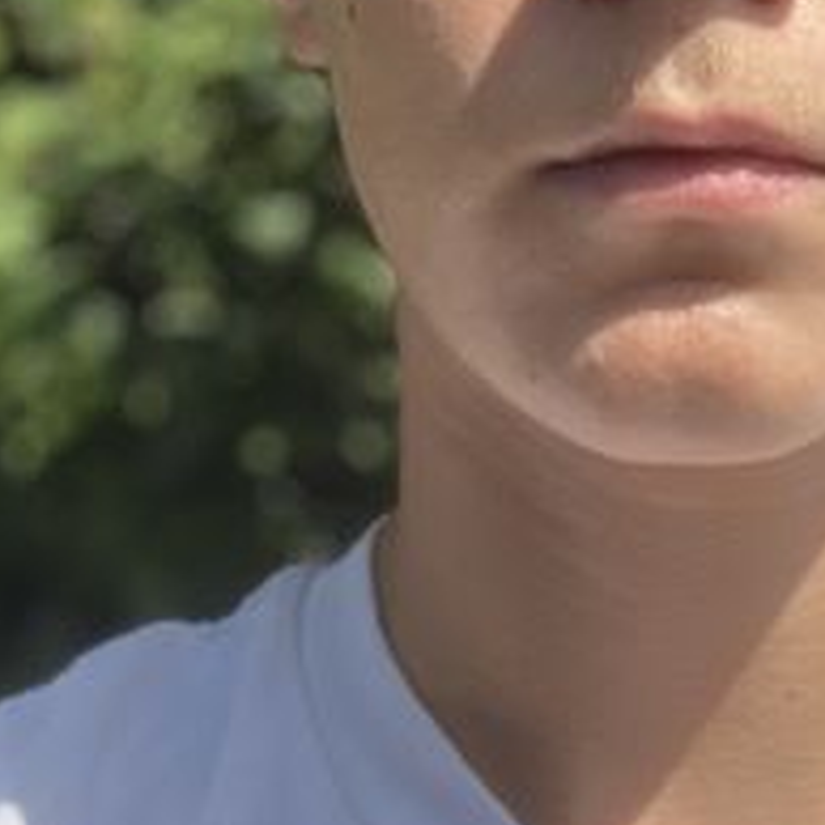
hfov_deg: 21.0
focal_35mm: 82
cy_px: -217
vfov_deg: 19.6
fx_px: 2211
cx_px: 574
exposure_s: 1/1000
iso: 25
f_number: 2.2
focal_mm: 2.71
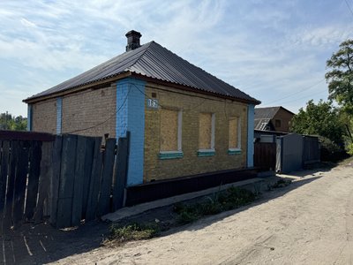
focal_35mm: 24
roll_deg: -0.6
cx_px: 176
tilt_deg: +0.7
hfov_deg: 71.6
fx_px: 245
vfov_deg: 56.8
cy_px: 132
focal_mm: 6.76
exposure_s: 1/5814
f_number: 1.78
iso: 80
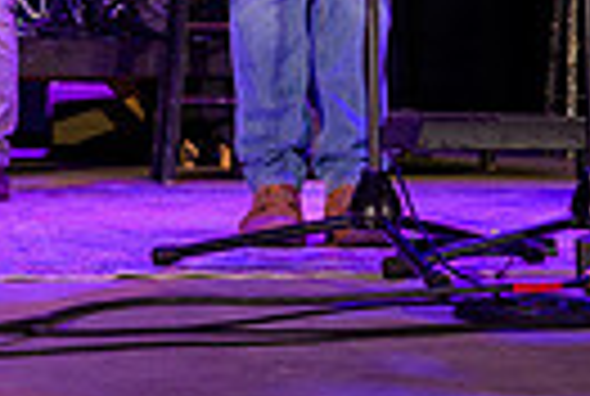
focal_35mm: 119
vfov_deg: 11.0
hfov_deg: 17.0
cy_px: -252
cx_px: 128
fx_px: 1955
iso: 1600
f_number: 6.3
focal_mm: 24
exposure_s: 1/80
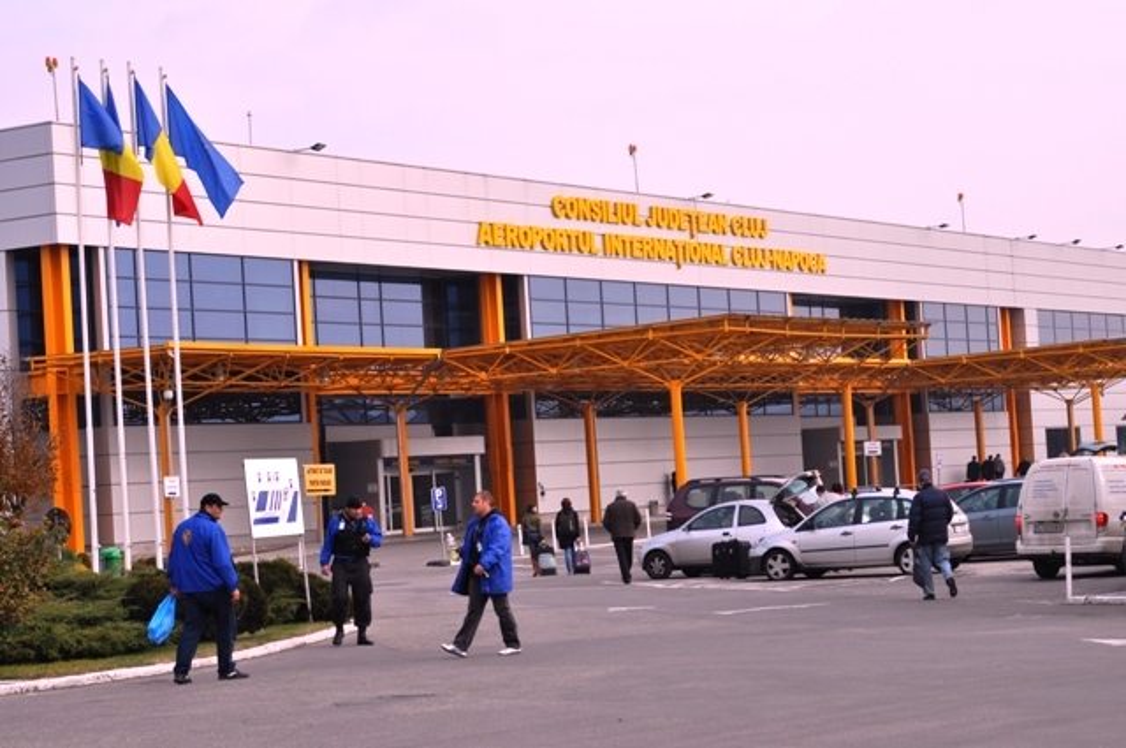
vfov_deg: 16.5
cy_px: 374
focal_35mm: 82
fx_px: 2577
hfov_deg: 24.6
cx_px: 563
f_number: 9
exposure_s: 1/320
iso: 200
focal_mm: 55
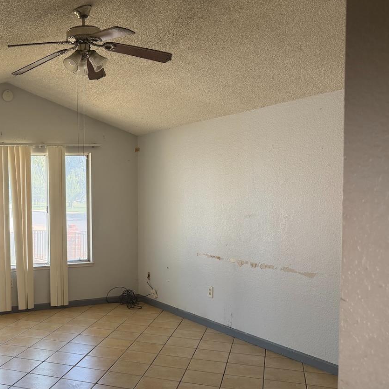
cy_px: 220
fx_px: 483
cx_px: 42
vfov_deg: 43.8
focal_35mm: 38
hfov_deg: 40.7
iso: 160
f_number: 1.78
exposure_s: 1/212
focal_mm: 6.76
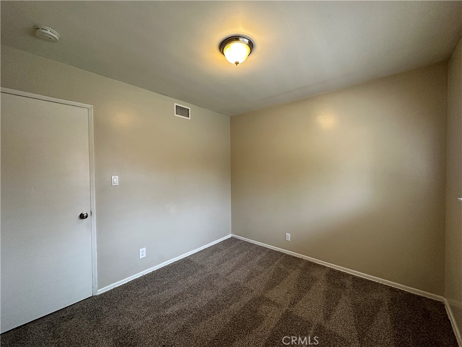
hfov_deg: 102.1
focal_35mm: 14
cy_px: 174
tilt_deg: -1.2
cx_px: 231
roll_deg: +0.7
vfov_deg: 85.7
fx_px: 187
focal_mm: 2.22
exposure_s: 1/120
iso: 250
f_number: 2.2
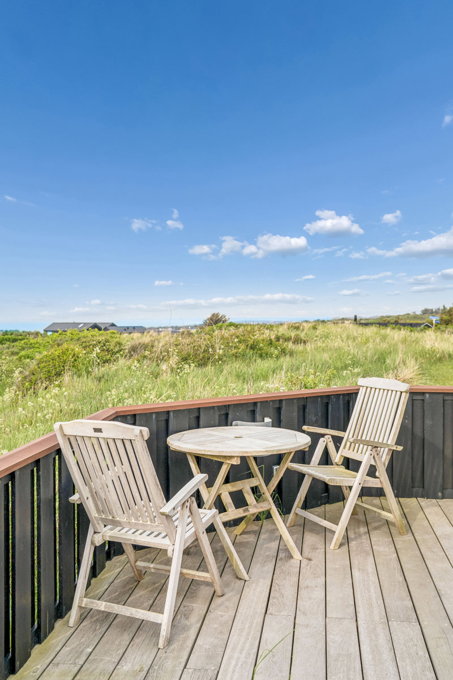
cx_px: 226
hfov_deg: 37.9
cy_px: 340
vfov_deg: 54.4
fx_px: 661
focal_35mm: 35
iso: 160
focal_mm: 35
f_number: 5.6
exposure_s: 1/500
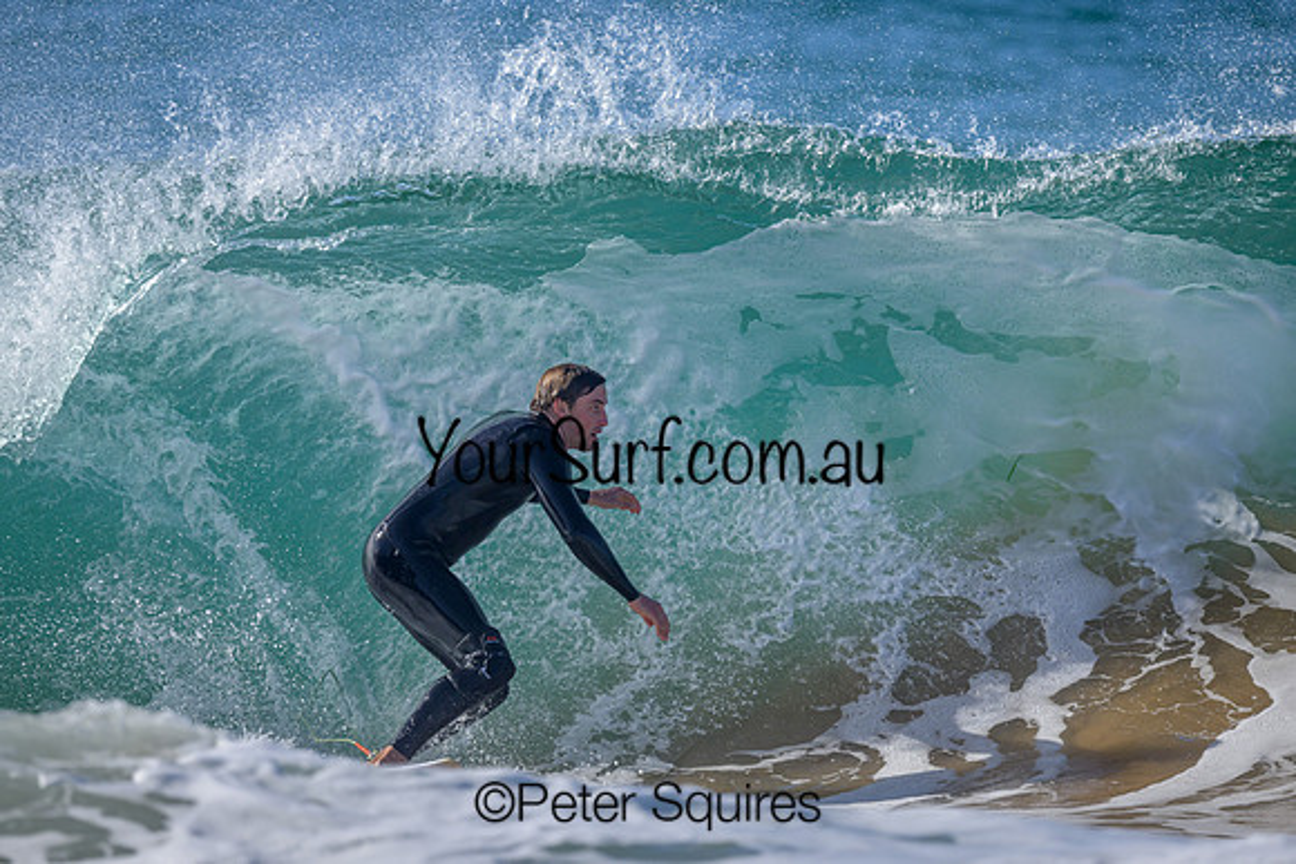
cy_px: 406
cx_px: 609
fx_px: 30524
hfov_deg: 2.4
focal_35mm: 848
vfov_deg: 1.6
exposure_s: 1/2000
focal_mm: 800
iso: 400
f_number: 6.3
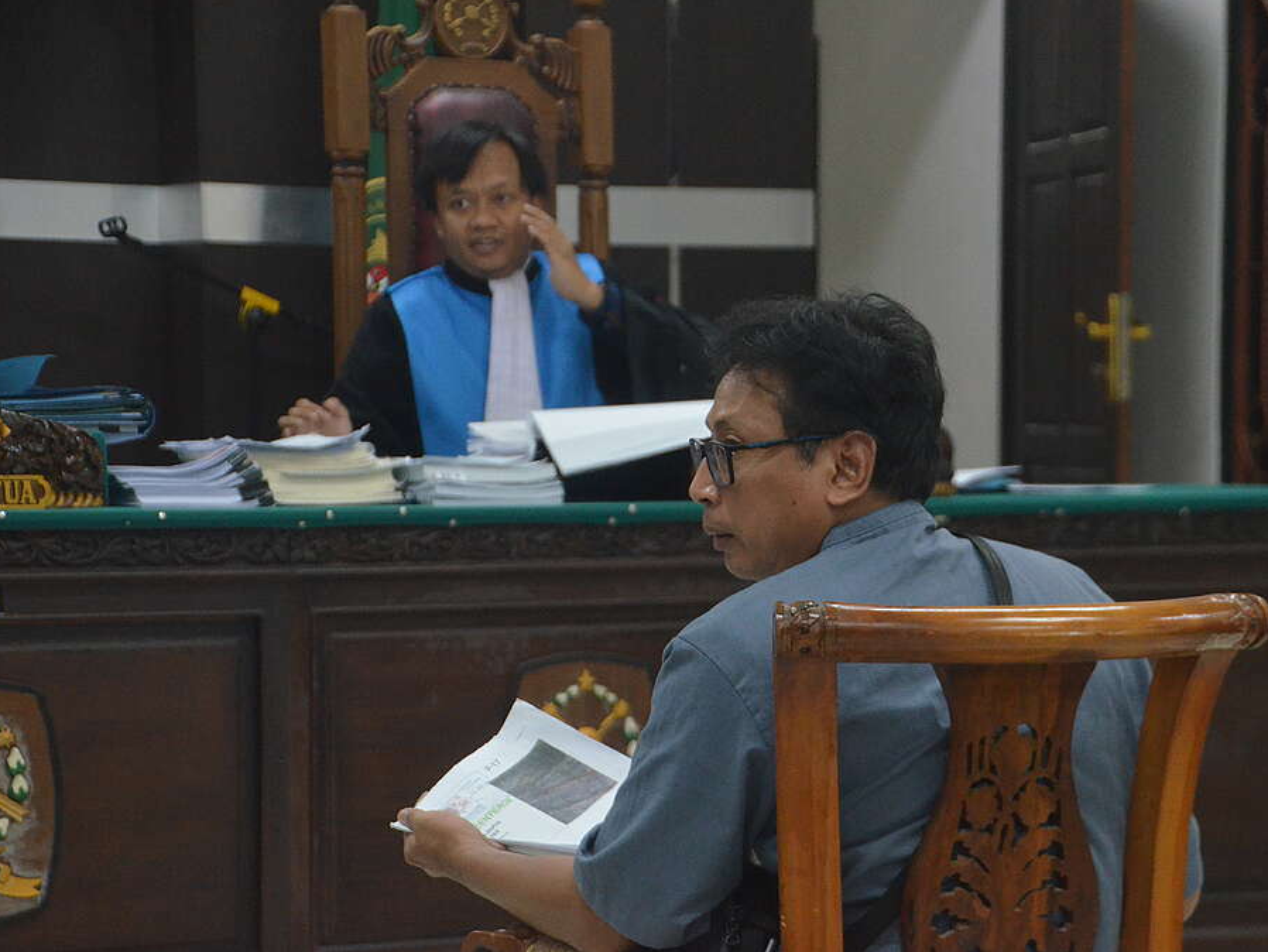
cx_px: 686
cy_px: 475
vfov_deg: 11.6
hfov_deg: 15.4
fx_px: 4690
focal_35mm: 128
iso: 3200
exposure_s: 1/200
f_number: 5.6
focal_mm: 78
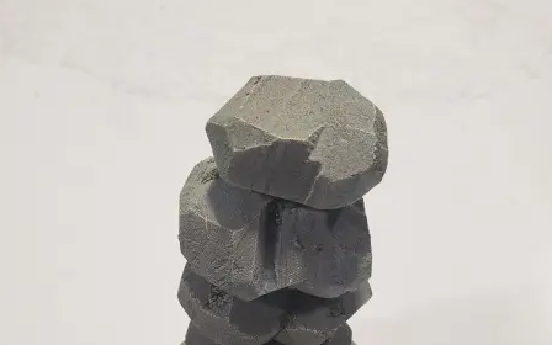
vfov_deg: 33.4
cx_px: 275
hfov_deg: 52.7
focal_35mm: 37
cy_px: 279
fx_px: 557
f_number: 2.4
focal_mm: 4.3
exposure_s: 1/60
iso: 200
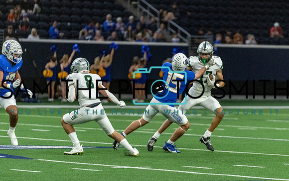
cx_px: 181
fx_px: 2053
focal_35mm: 261
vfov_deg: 5.0
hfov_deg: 8.0
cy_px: 94
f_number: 2.8
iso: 4000
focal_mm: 200
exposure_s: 1/1250
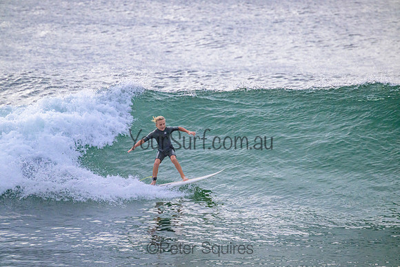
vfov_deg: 1.7
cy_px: 134
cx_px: 200
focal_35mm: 800
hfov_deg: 2.6
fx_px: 8891
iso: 2500
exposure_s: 1/2000
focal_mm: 800
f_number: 11
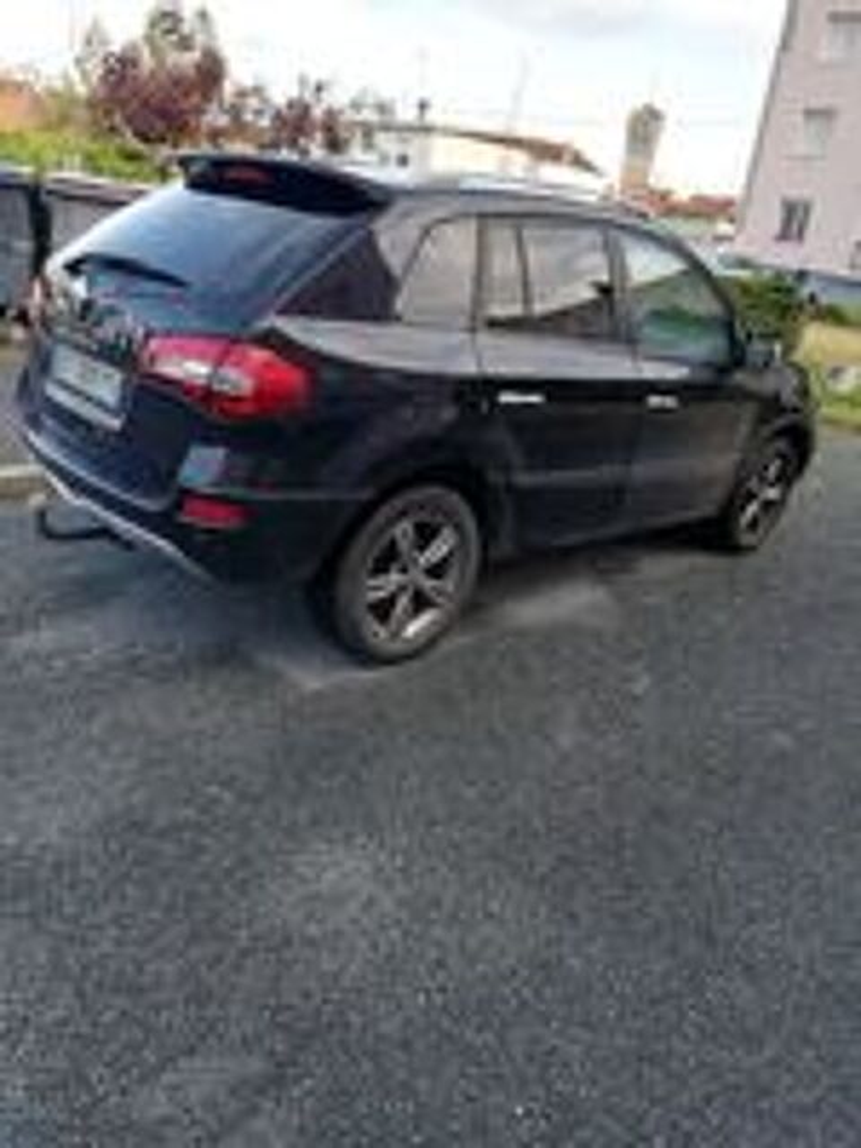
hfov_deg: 53.1
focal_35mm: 26
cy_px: 574
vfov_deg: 67.3
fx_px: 862
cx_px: 430
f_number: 2.2
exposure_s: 1/188
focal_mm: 3.81
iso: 50
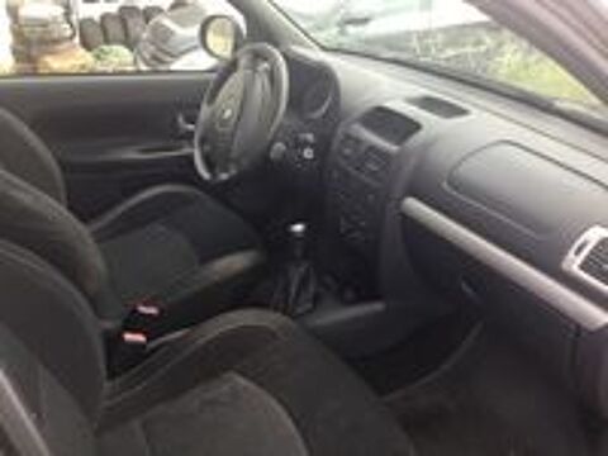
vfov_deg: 45.4
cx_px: 304
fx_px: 544
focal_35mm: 31
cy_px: 228
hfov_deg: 58.4
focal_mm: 3.3
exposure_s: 1/100
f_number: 2.4
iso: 40
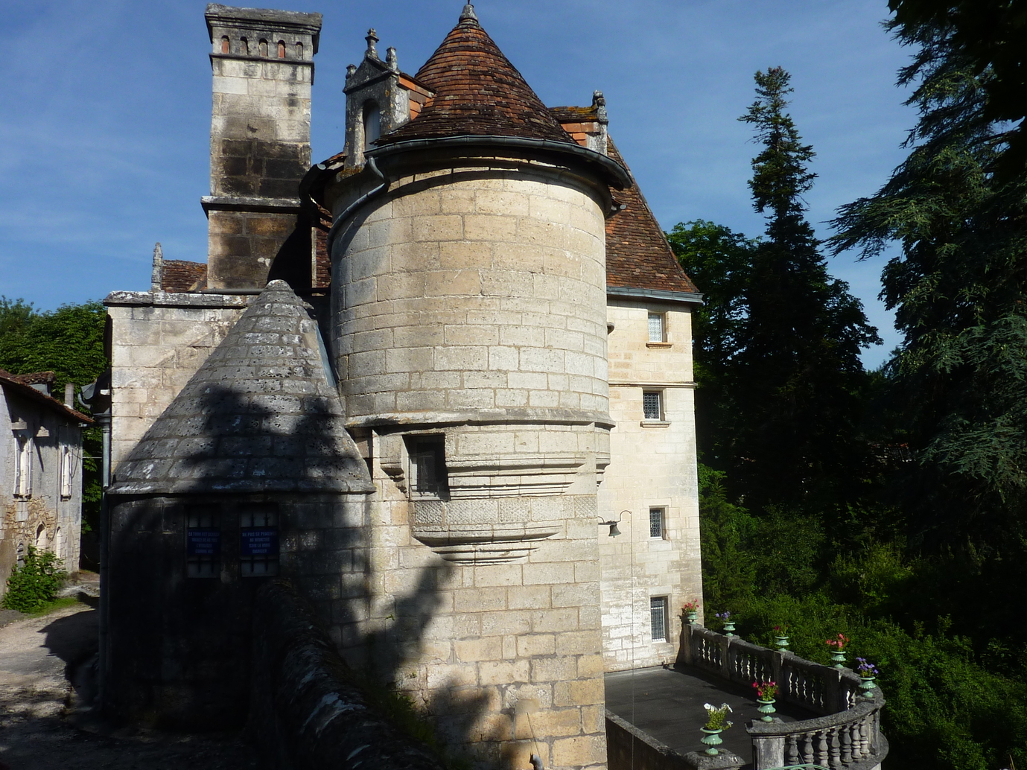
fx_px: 860
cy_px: 417
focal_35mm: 29
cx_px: 565
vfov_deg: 48.2
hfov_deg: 61.5
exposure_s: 1/500
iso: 80
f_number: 5.6
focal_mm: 4.1
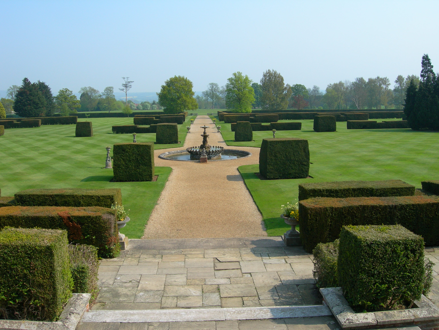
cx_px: 220
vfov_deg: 37.7
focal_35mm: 38
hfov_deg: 49.0
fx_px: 482
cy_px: 165
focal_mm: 7.8
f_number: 4.8
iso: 50
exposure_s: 1/415
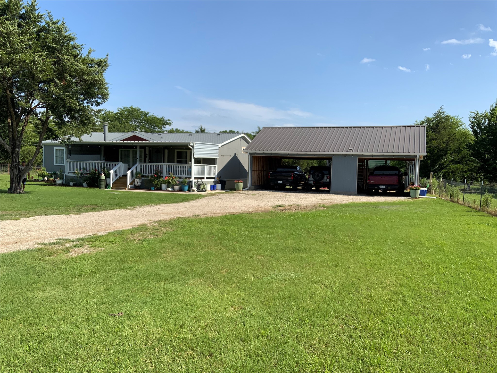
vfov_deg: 48.2
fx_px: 416
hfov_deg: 61.7
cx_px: 248
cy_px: 186
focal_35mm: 29
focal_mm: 3
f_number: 1.8
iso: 16
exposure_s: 1/1221
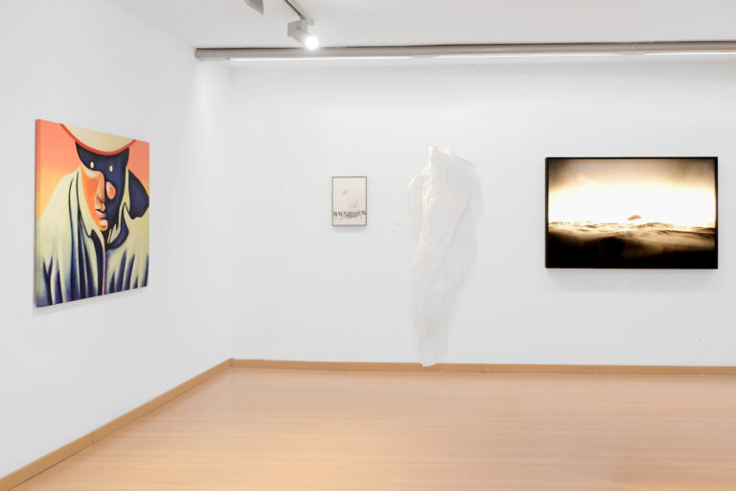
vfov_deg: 45.0
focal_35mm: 29
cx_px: 368
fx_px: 593
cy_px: 246
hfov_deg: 63.7
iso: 1000
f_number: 7.1
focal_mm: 19.6
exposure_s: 1/60
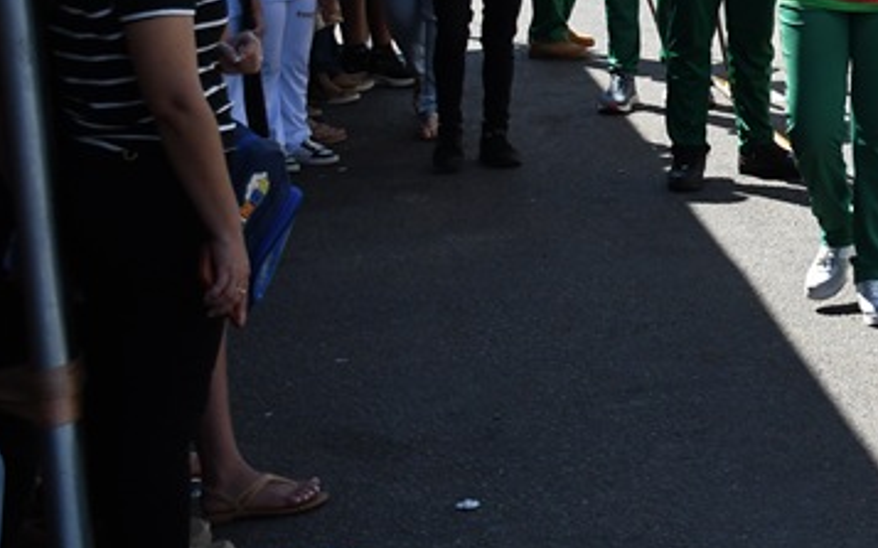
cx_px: 1161
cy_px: -82
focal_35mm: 114
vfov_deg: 11.3
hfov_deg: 17.1
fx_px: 2727
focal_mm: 26
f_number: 5
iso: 1000
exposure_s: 1/4000
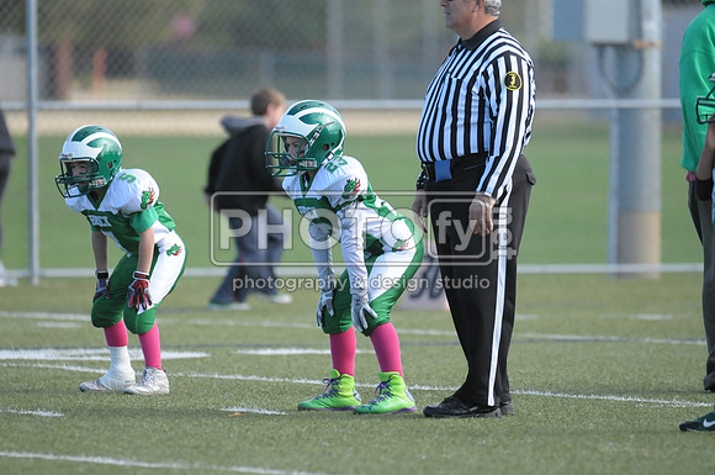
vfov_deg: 2.8
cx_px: 358
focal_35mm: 495
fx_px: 9817
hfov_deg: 4.2
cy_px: 238
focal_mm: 330
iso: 1600
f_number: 4
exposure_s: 1/4000
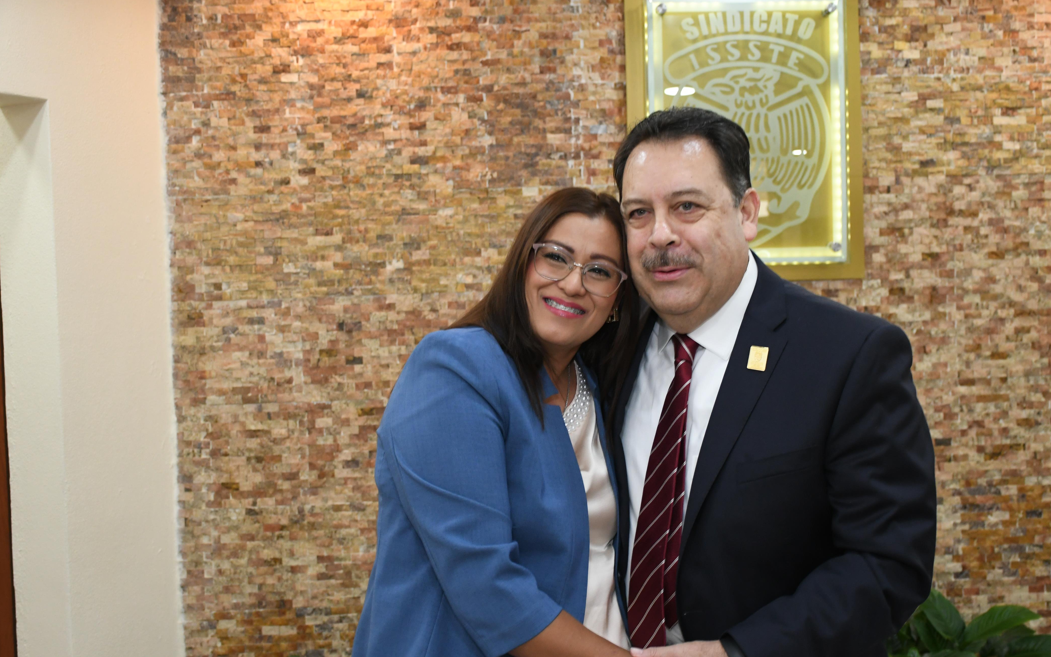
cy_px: 336
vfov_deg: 28.0
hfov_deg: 43.5
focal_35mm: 46
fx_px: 1318
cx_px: 526
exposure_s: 1/100
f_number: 4
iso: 1600
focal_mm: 30
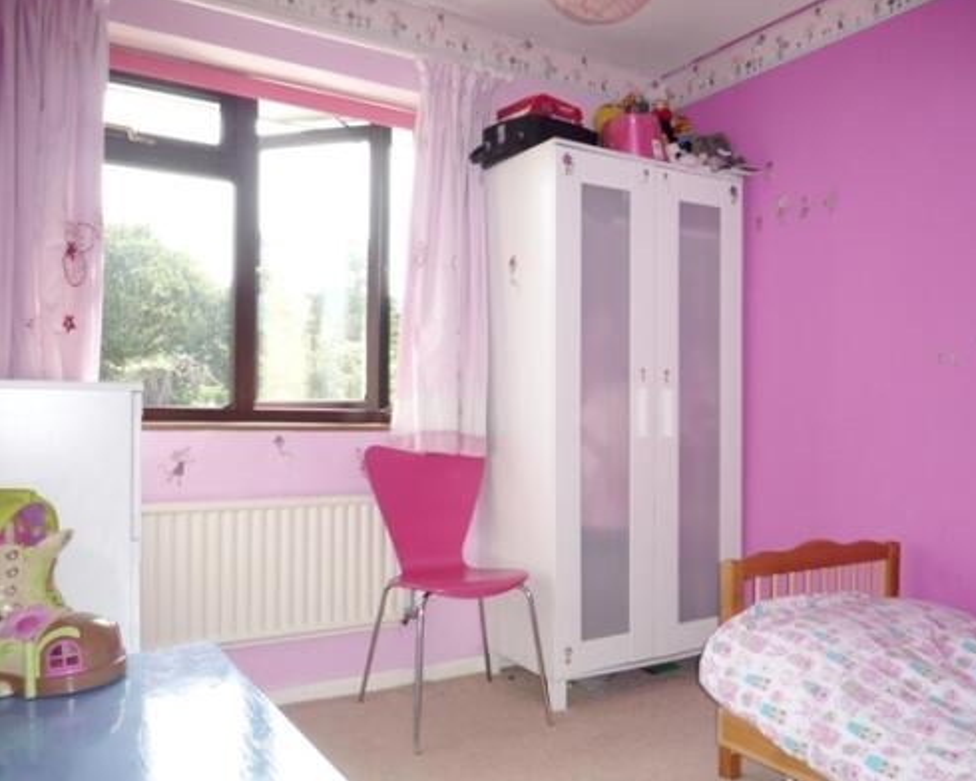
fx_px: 838
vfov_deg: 49.9
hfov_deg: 60.0
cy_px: 419
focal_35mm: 29
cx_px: 579
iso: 100
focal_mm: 4.4
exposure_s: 1/160
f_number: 2.8
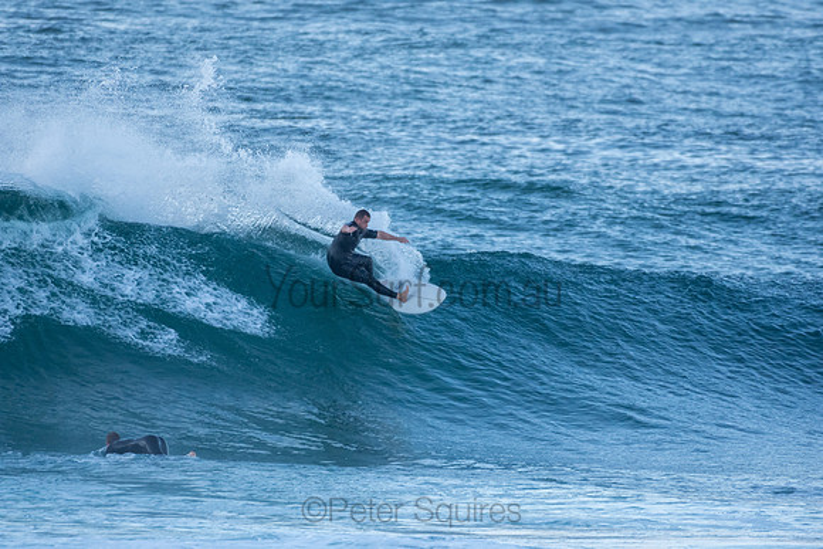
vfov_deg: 1.8
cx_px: 412
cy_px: 274
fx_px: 17149
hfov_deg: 2.7
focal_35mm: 750
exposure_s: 1/1600
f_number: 5.6
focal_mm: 500
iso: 1250
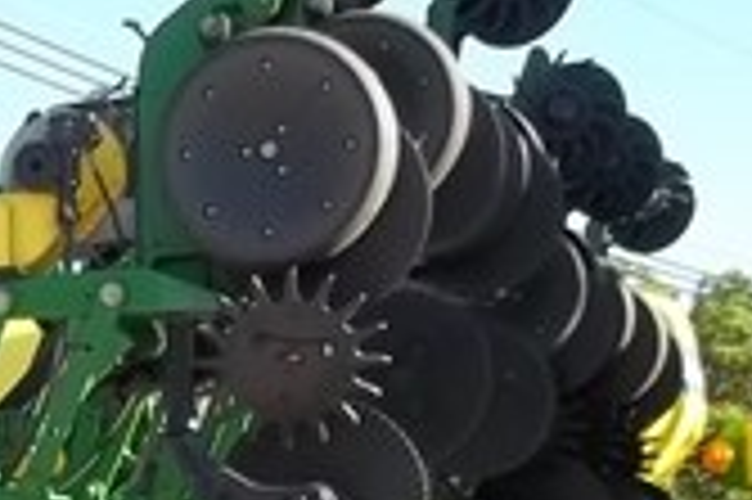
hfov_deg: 17.2
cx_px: -221
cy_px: 721
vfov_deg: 11.7
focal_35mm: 112
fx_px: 2337
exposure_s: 1/200
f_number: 3.3
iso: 64
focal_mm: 5.9
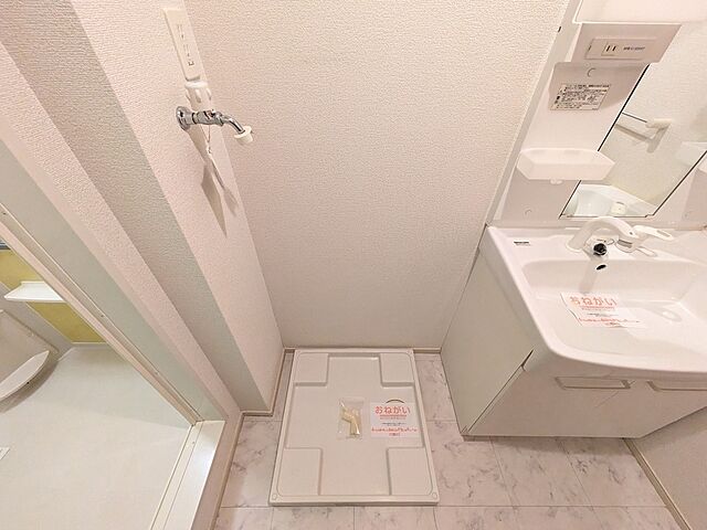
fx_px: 286
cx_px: 354
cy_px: 265
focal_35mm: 14
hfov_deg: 102.1
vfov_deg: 85.7
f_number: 2.2
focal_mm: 1.83
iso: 834
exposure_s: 1/60
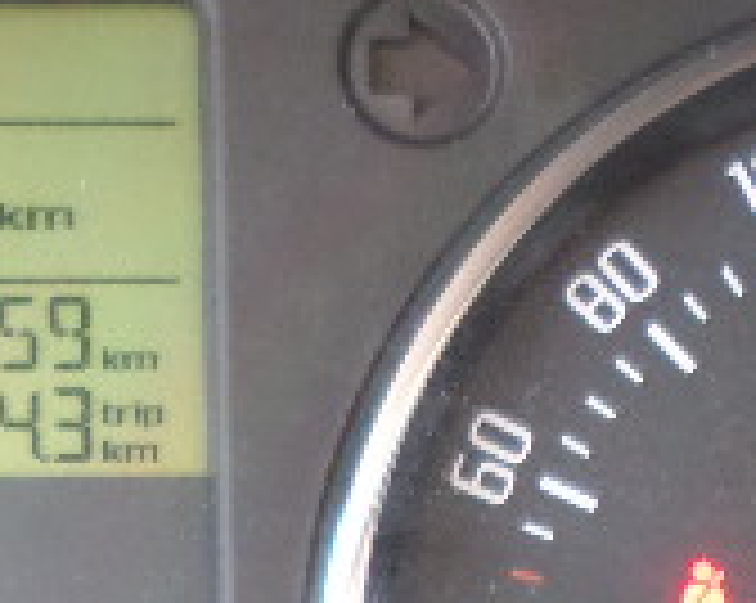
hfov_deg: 12.6
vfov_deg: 10.3
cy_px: 468
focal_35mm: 149
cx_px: -184
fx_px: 3330
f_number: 2.5
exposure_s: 1/30
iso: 200
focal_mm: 4.5
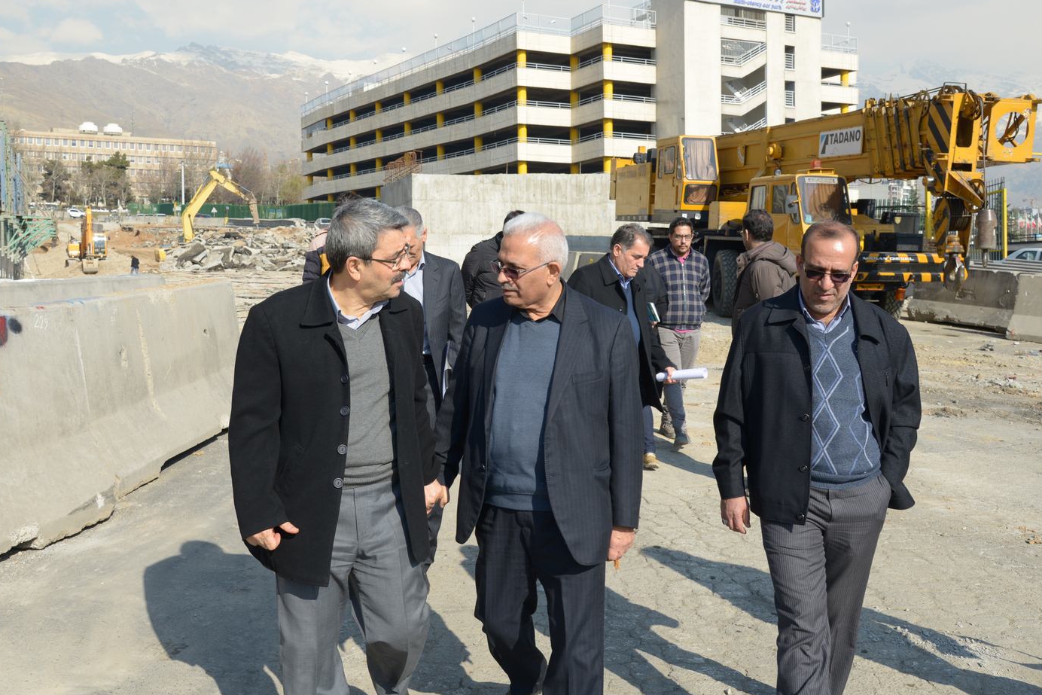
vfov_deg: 35.9
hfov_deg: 51.8
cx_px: 484
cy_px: 307
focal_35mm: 37
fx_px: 1071
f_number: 9
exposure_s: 1/320
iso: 200
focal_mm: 32
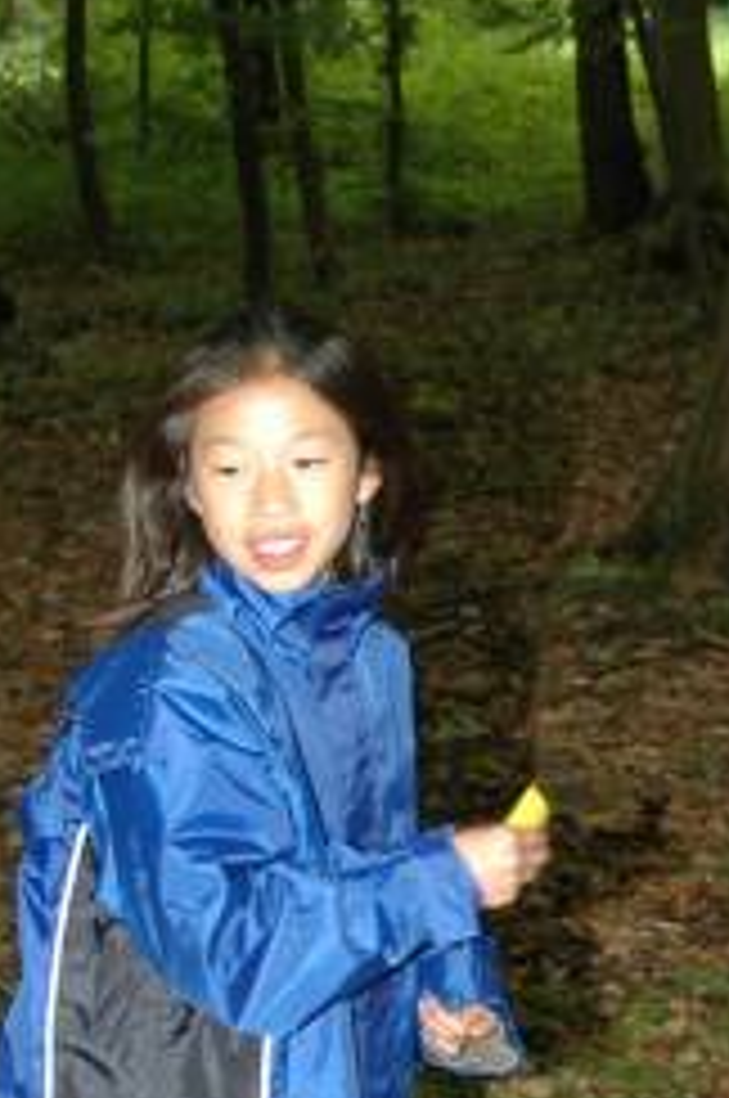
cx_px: 857
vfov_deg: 15.4
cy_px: 738
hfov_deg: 10.2
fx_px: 4040
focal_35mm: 133
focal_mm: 27
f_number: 4
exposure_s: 1/60
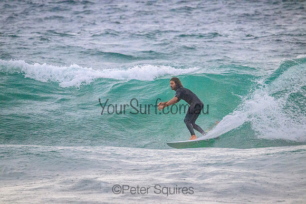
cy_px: 102
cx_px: 153
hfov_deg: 3.4
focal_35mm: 600
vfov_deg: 2.3
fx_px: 5101
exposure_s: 1/2000
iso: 14400
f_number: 11
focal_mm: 600
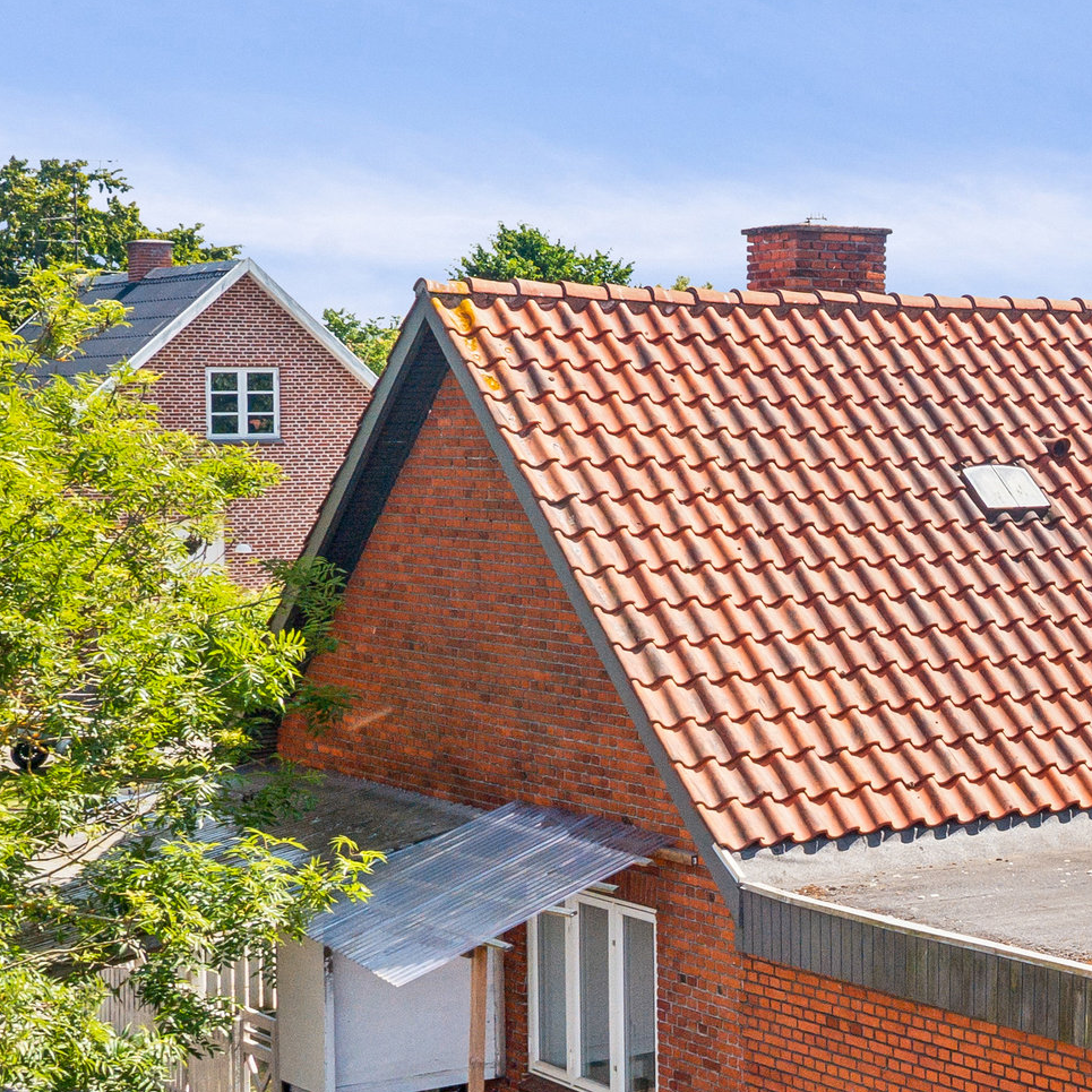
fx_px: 2641
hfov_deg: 21.1
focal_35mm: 74
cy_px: 1043
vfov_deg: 22.6
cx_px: 1443
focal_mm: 10.3
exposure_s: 1/100
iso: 200
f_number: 5
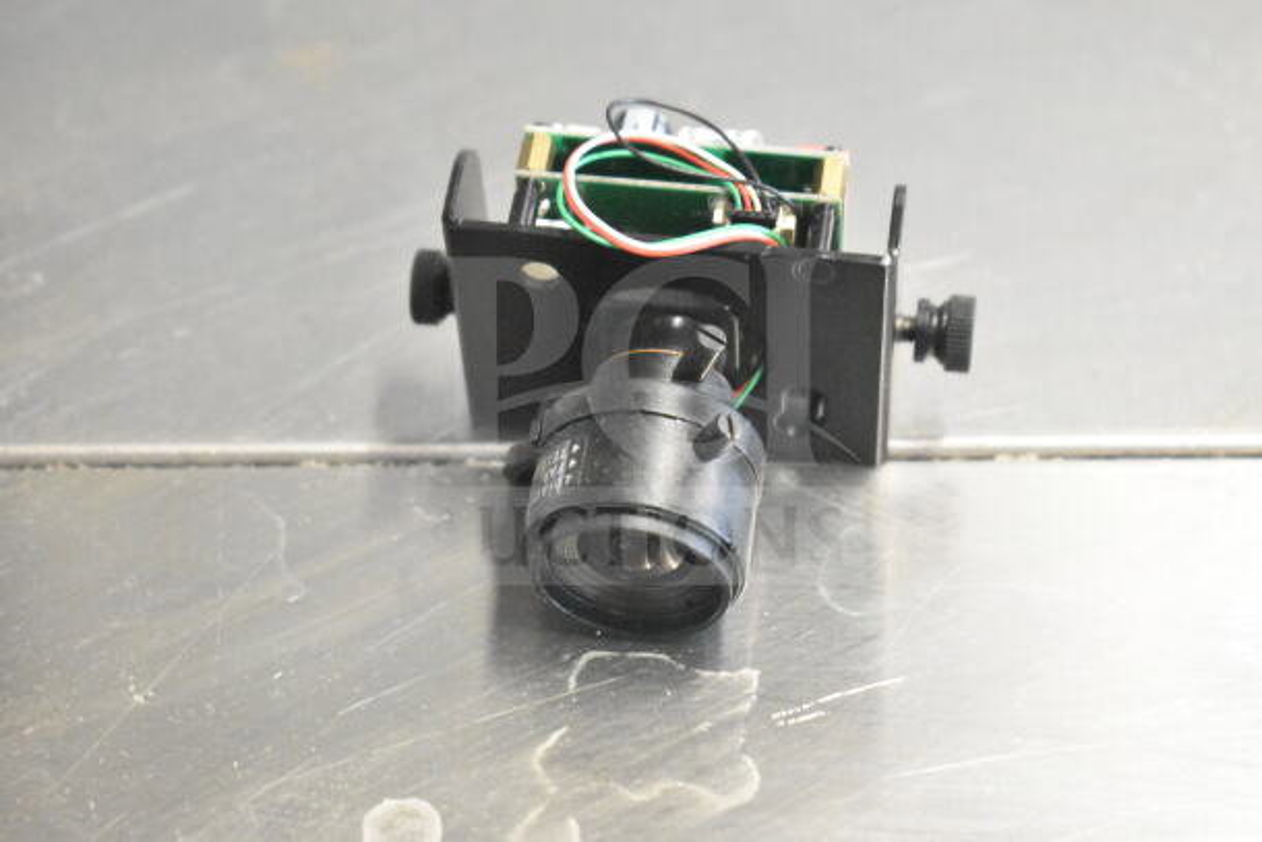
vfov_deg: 16.6
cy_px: 421
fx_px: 2893
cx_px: 631
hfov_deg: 24.6
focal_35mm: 82
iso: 16000
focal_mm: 55
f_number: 5.6
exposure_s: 1/100
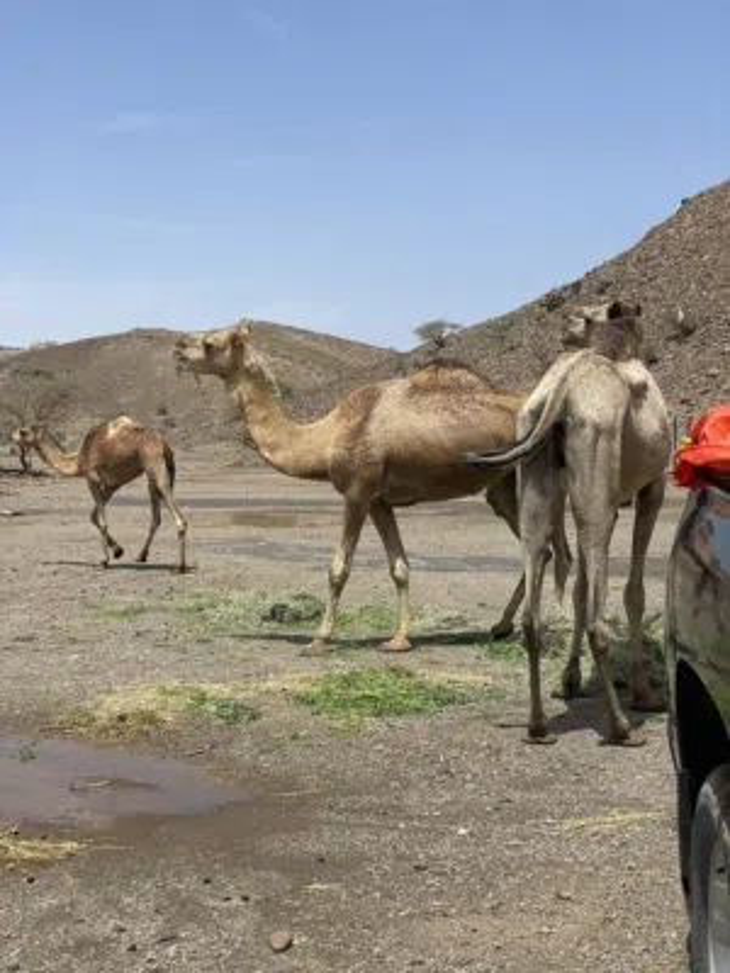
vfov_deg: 36.8
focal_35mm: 52
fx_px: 1462
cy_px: 486
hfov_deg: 28.0
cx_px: 365
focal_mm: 6
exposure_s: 1/2398
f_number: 2
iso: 25
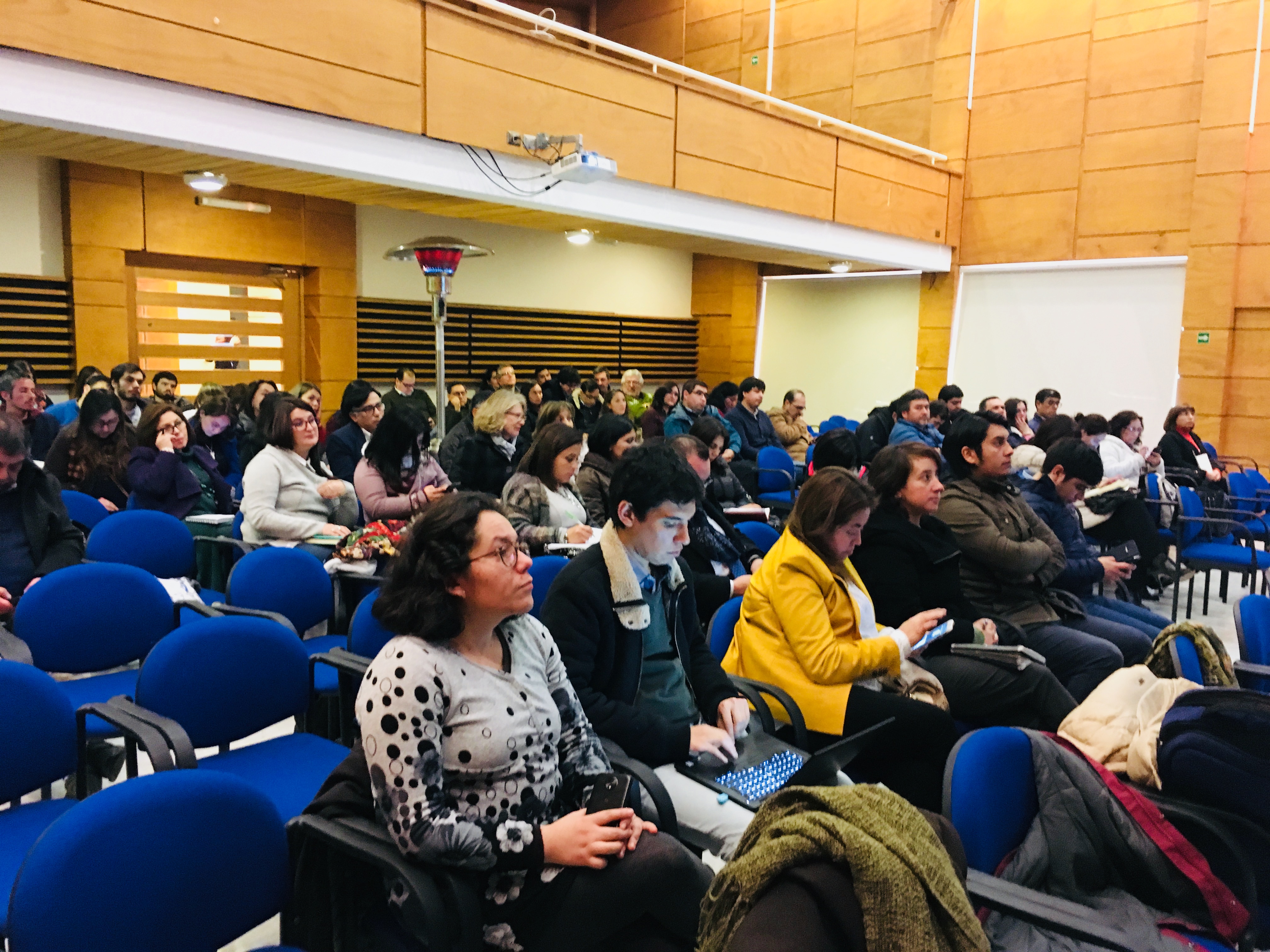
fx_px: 1064
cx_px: 635
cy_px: 476
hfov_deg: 61.7
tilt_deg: -6.4
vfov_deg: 48.2
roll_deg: -2.4
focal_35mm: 29
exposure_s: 1/17
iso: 500
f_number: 2.2
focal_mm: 4.15
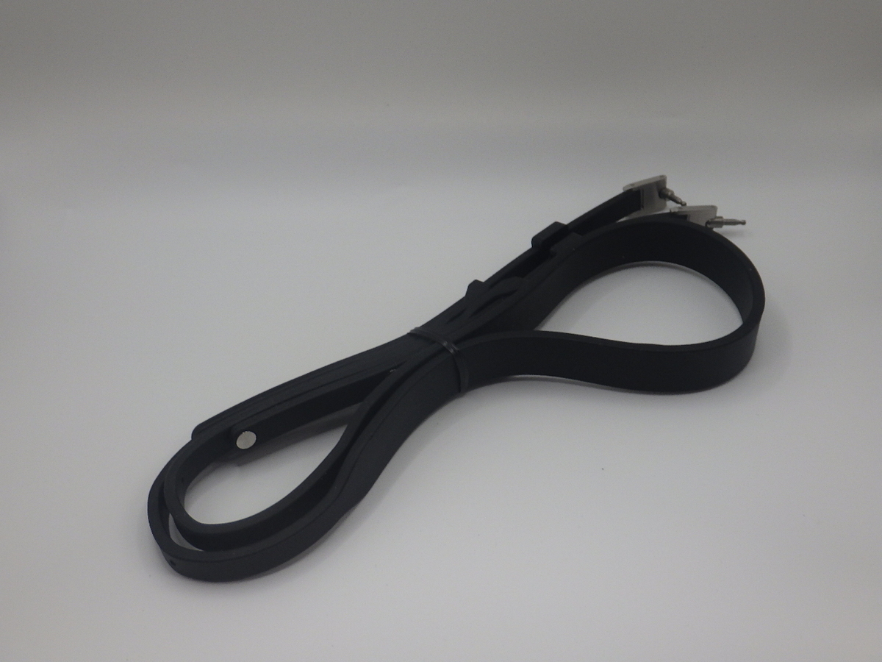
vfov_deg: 34.3
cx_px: 441
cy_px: 331
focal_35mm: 42
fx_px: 1070
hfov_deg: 44.8
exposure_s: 1/60
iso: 125
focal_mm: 7.5
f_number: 4.2
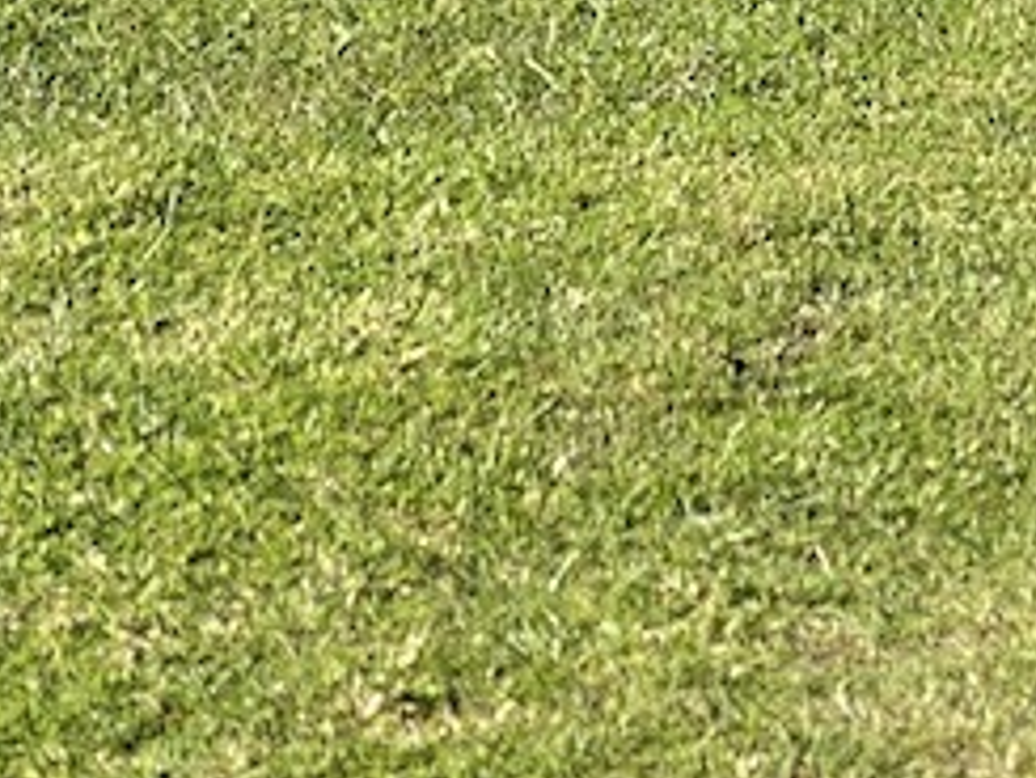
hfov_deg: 9.0
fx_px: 6498
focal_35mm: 217
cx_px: 1315
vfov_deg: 6.7
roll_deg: -0.8
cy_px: -748
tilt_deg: -6.2
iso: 20
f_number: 2
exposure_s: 1/959
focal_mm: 6
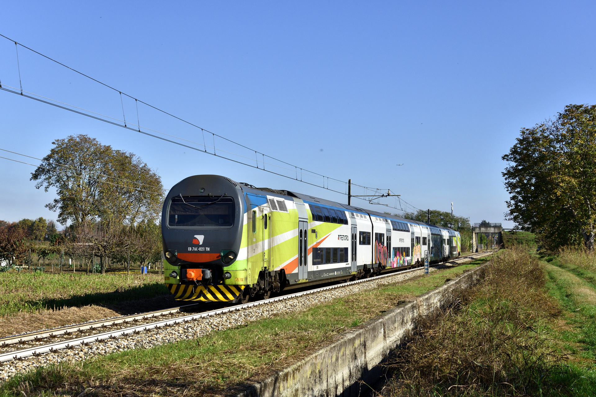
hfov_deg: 38.9
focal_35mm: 51
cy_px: 198
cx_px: 298
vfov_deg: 26.5
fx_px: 844
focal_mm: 34
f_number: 7.1
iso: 200
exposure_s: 1/640
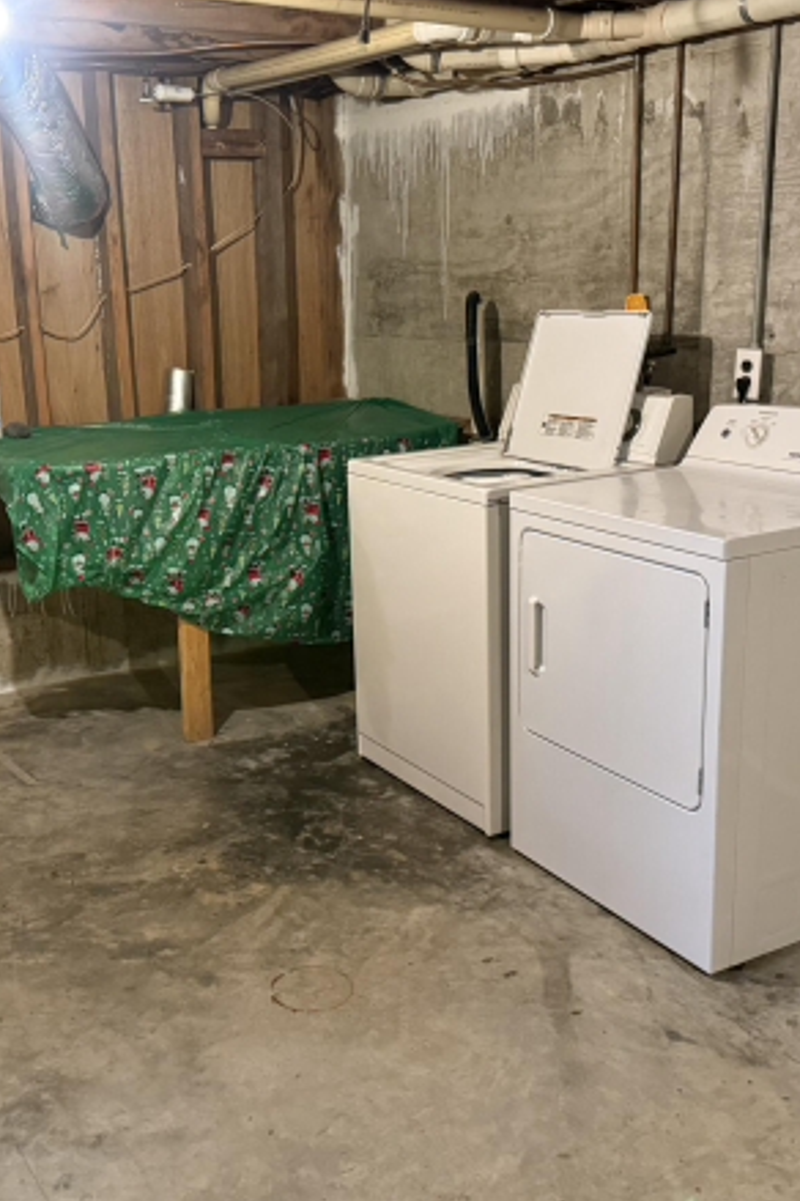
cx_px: 347
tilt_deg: -15.1
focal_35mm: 38
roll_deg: +0.6
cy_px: 609
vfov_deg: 50.7
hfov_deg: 35.0
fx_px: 1267
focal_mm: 6.76
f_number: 1.78
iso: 800
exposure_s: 1/40
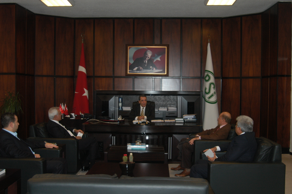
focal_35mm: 42
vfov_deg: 31.8
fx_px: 340
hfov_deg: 46.4
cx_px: 146
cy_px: 97
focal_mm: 28
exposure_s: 1/60
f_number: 4
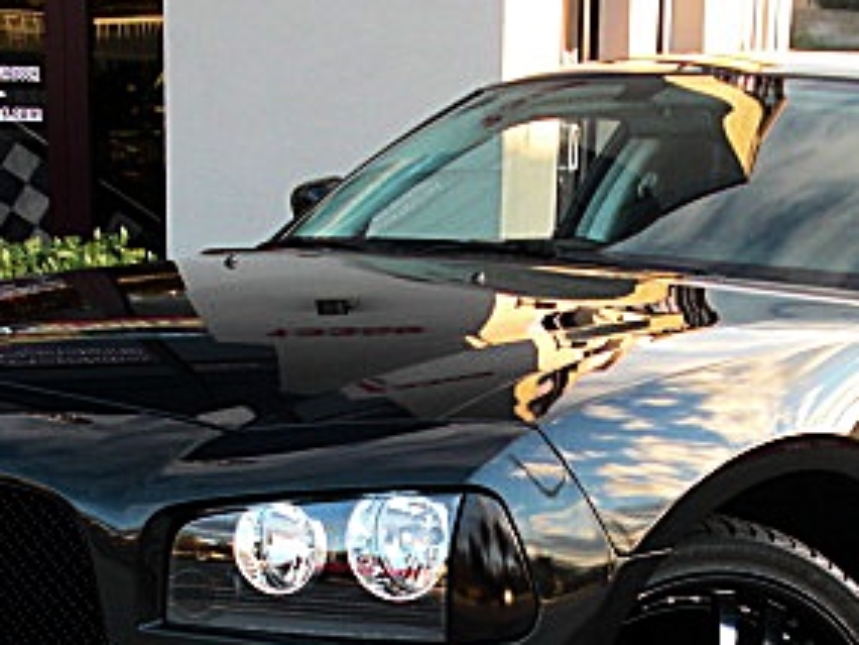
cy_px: 606
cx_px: 508
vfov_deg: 17.9
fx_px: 2010
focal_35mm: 81
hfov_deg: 24.1
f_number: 2.8
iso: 100
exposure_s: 1/100
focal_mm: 6.3
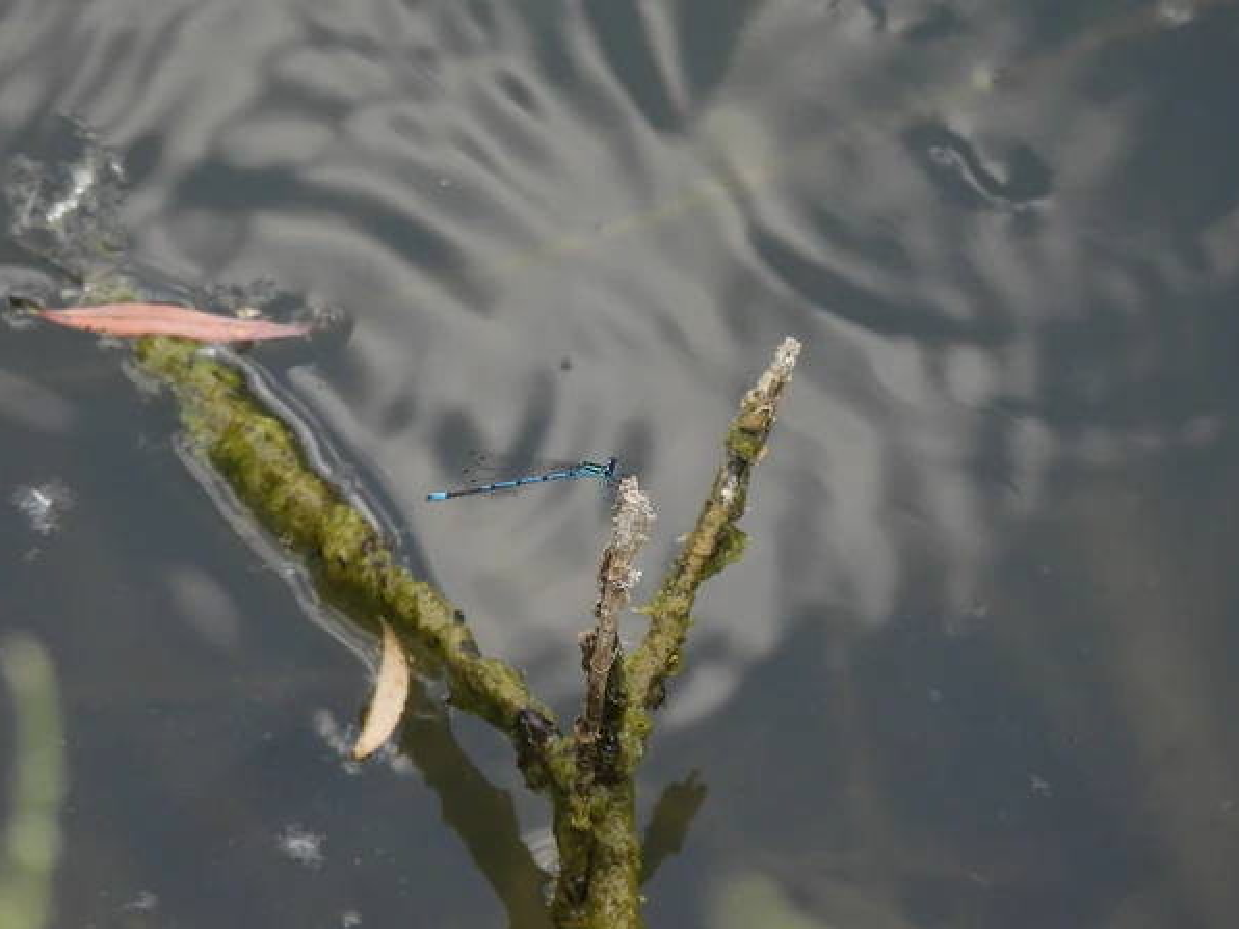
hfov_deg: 3.1
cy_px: 466
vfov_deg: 2.3
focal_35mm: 644
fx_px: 23050
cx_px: 595
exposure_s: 1/100
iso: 100
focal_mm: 107
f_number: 5
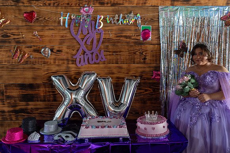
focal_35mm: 35
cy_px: 76
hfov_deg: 54.4
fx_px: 224
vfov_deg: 37.9
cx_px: 115
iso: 1250
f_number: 4
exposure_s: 1/200
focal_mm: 35
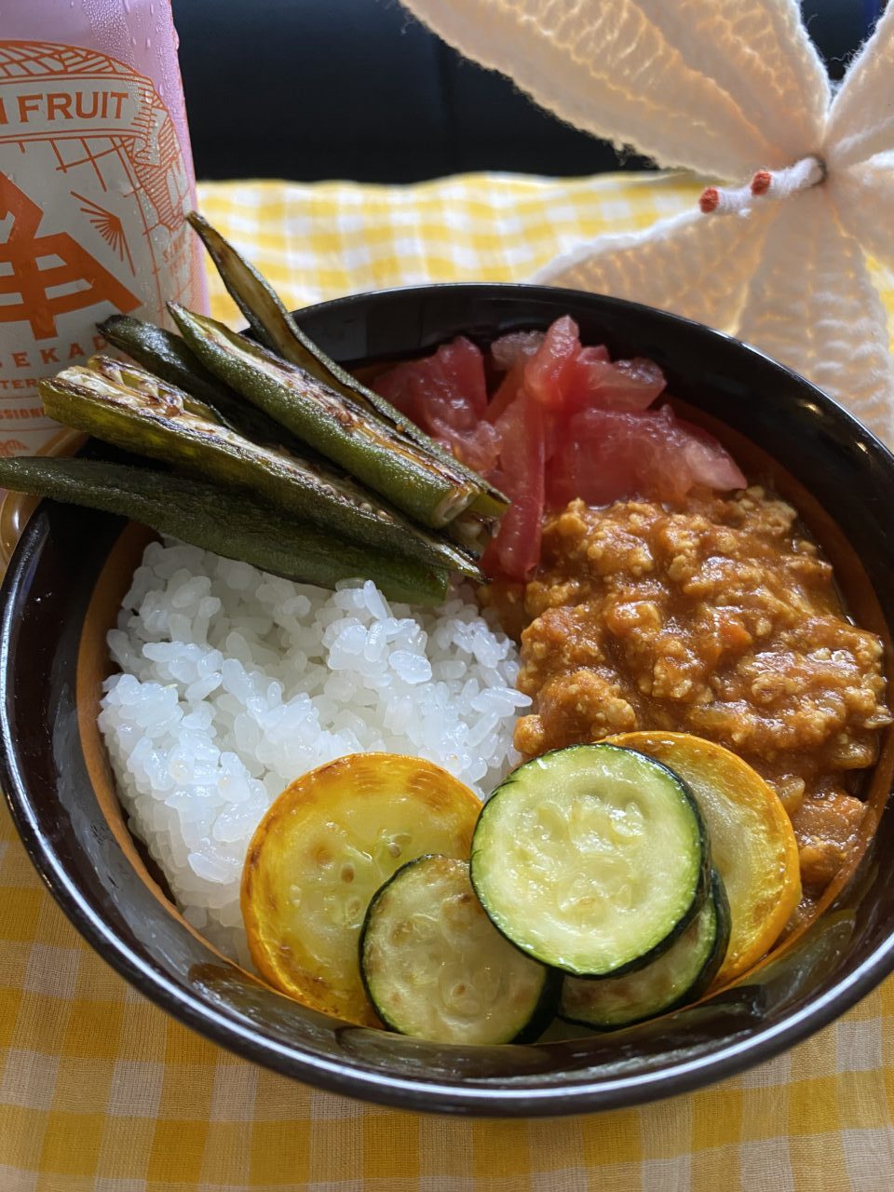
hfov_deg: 54.9
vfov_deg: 69.4
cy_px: 596
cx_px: 447
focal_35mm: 25
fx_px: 861
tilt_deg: -52.8
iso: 160
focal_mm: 4.25
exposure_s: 1/60
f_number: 1.8
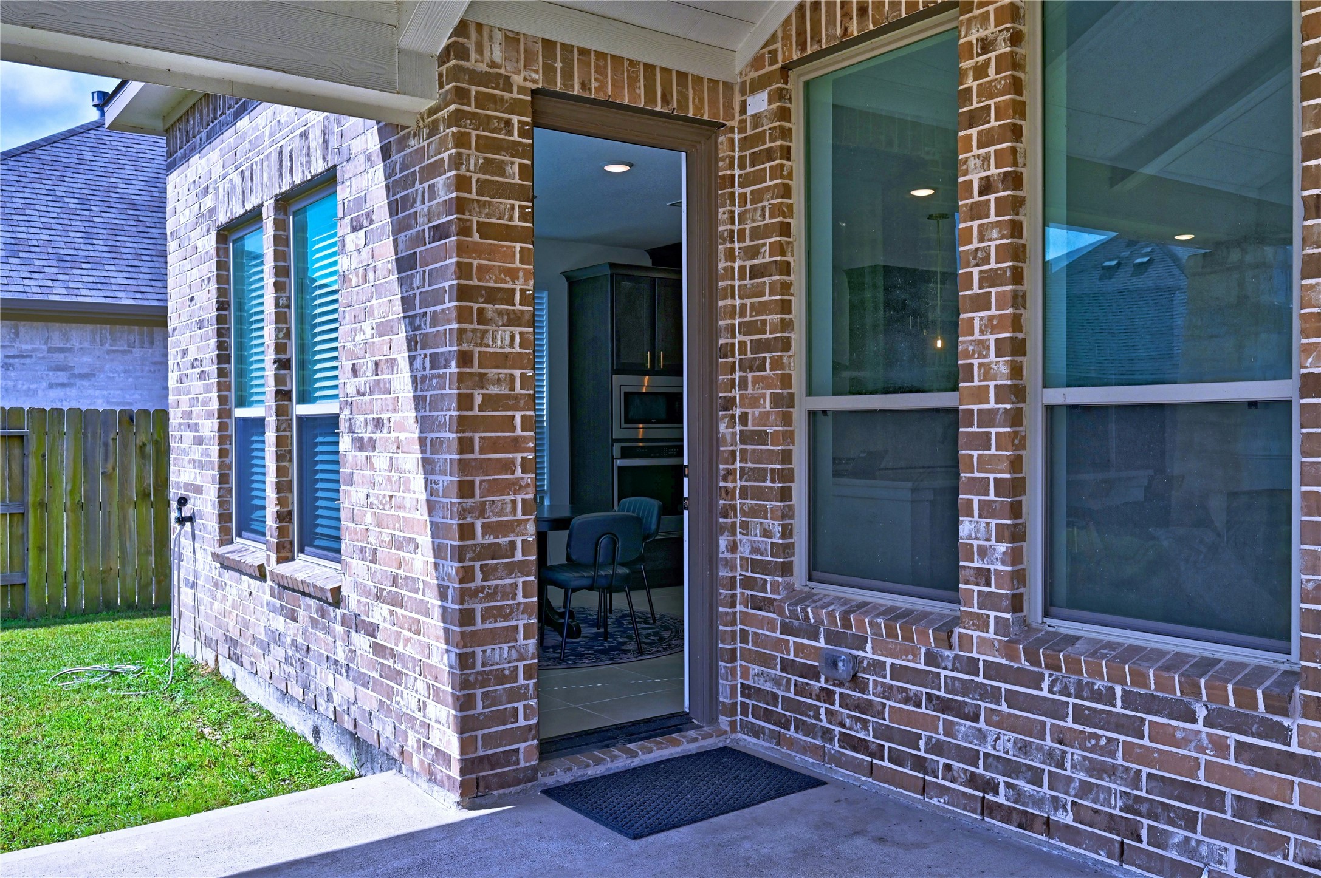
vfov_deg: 43.5
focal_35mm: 30
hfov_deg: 62.0
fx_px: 1100
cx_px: 660
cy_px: 439
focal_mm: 30
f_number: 8
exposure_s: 1/500
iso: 400
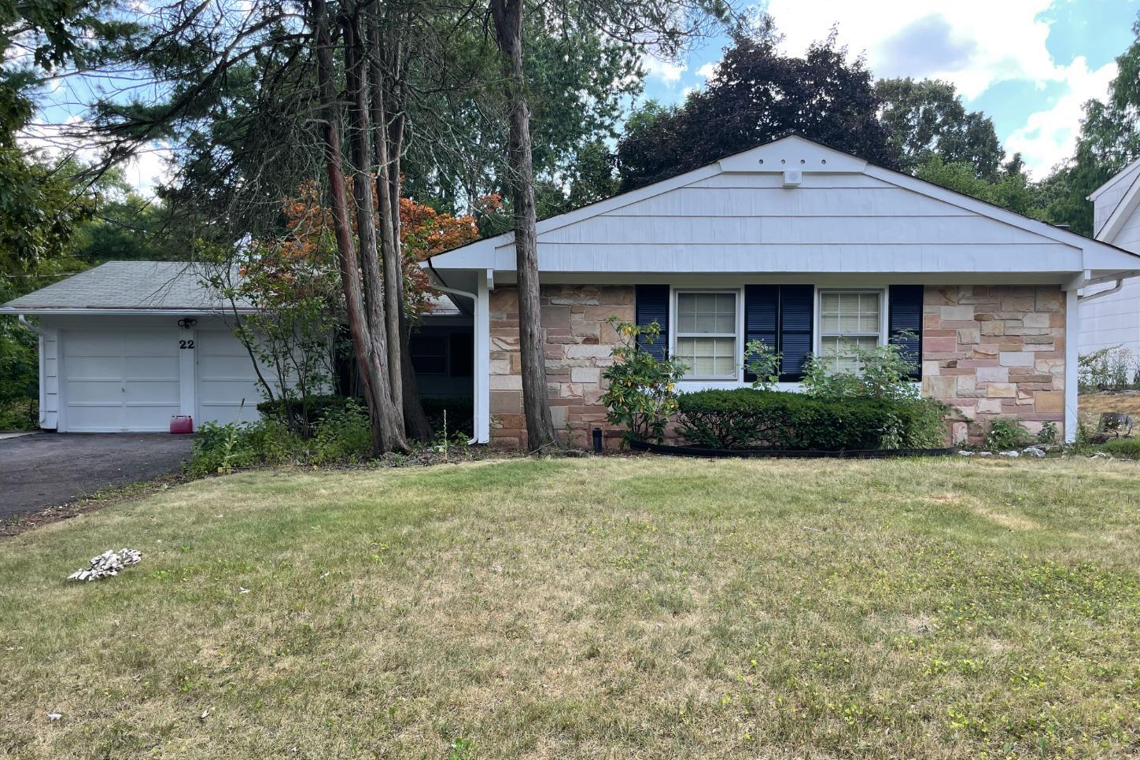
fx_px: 887
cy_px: 432
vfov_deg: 46.3
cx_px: 559
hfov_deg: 65.5
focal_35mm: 28
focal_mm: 4.2
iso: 32
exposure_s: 1/454
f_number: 1.6
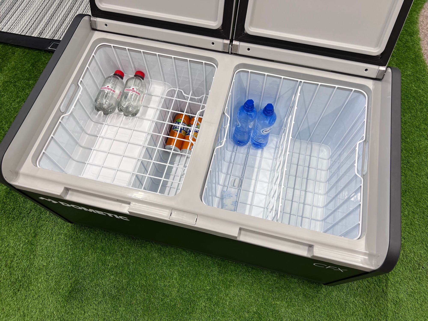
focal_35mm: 26
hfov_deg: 67.3
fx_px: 321
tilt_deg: -63.7
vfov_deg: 53.1
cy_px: 160
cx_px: 214
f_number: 1.5
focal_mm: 5.7
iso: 64
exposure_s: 1/100
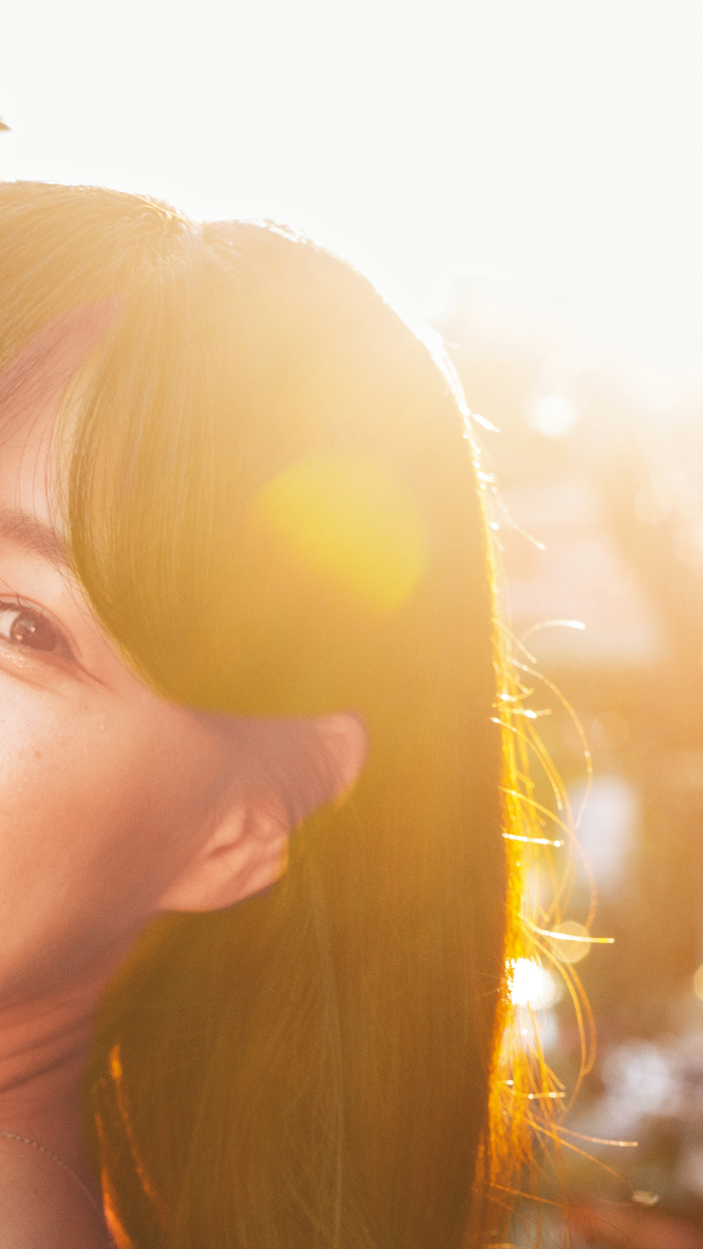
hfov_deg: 8.6
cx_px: -29
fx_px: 4640
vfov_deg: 15.2
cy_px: 1028
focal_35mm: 140
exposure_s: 1/200
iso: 640
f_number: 5.6
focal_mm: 50
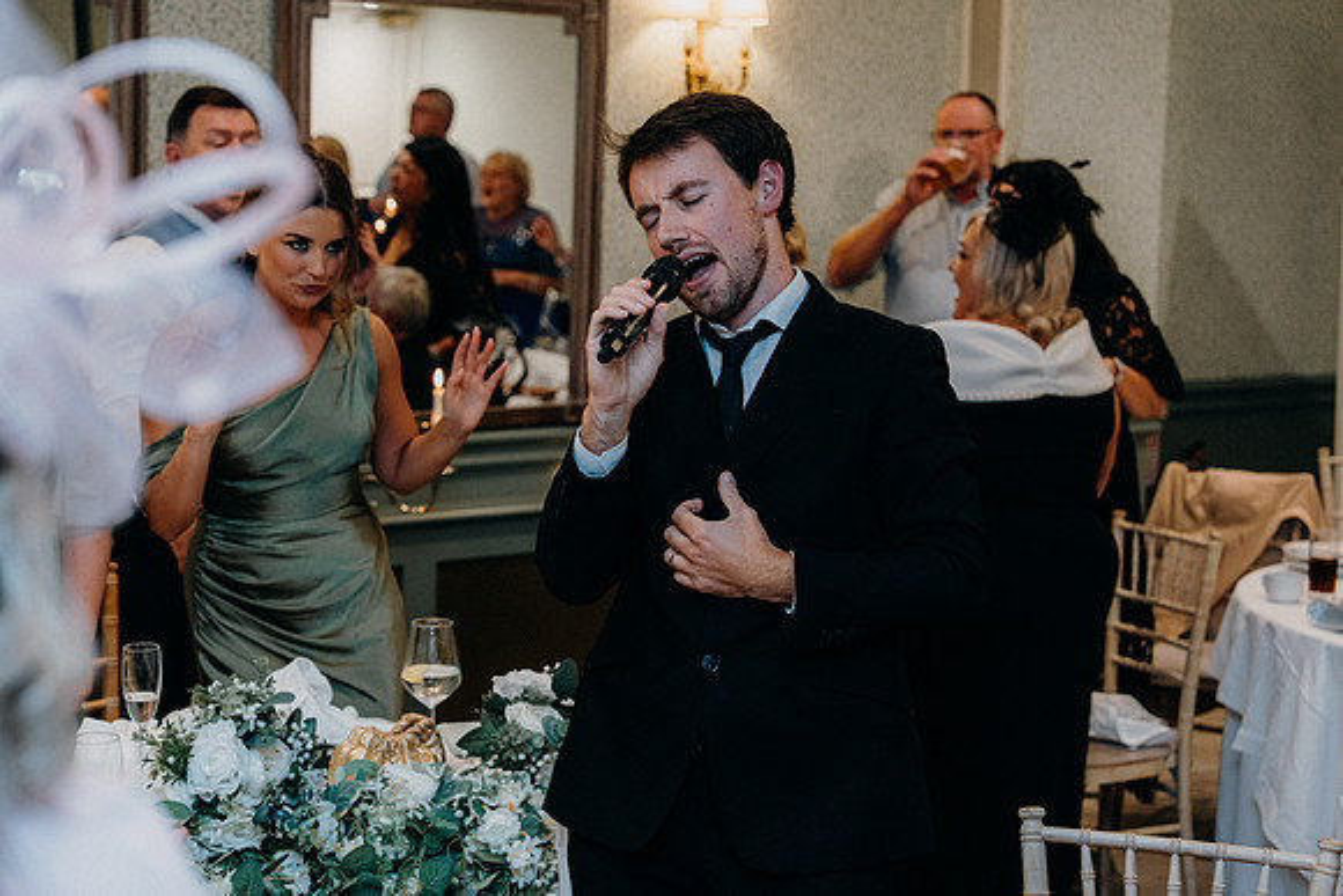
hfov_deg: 31.9
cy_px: 448
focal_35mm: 63
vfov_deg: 21.6
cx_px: 672
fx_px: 2351
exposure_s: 1/160
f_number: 3.5
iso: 2500
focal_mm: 63
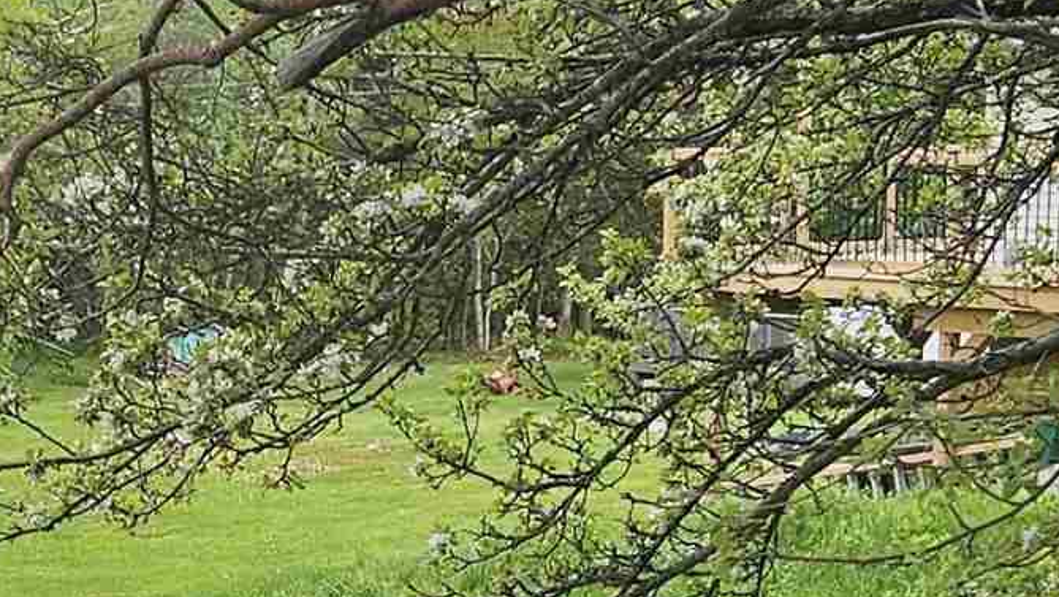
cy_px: 844
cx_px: 391
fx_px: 3231
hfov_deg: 18.6
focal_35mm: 115
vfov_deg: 10.3
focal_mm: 5.4
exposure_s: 1/788
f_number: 1.8
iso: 25
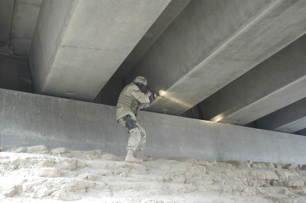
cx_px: 153
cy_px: 102
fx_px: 357
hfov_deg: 46.4
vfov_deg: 31.8
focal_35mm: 42
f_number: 3.5
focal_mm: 28
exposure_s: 1/20
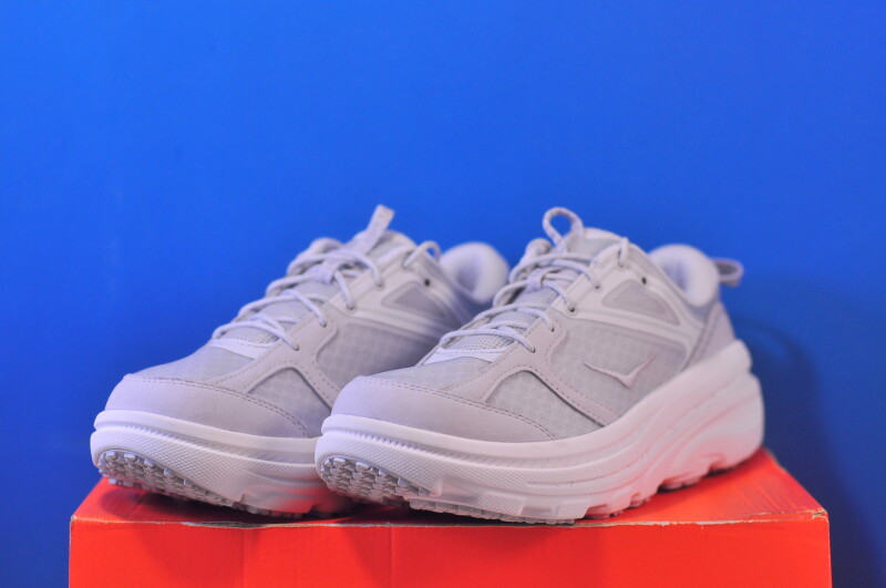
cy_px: 294
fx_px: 1843
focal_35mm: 75
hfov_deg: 27.0
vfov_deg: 18.1
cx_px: 443
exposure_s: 1/320
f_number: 2.8
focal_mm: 50
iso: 250
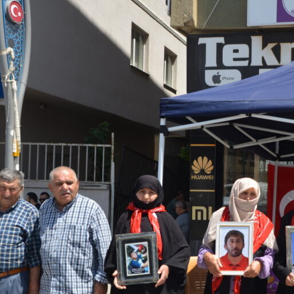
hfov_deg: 23.7
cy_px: 200
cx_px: 284
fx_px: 673
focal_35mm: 70
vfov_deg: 24.5
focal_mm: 22
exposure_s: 1/250
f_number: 8
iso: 180
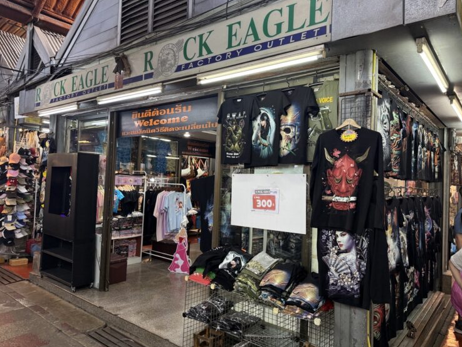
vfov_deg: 54.9
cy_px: 168
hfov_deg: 69.4
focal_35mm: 25
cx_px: 230
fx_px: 334
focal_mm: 6.76
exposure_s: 1/100
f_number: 1.78
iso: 200
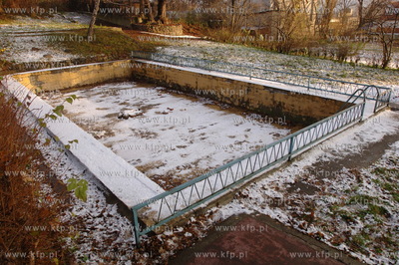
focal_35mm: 26
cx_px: 200
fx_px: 282
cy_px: 132
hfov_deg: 70.5
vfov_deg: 50.3
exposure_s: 1/500
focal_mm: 17
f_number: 5
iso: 400
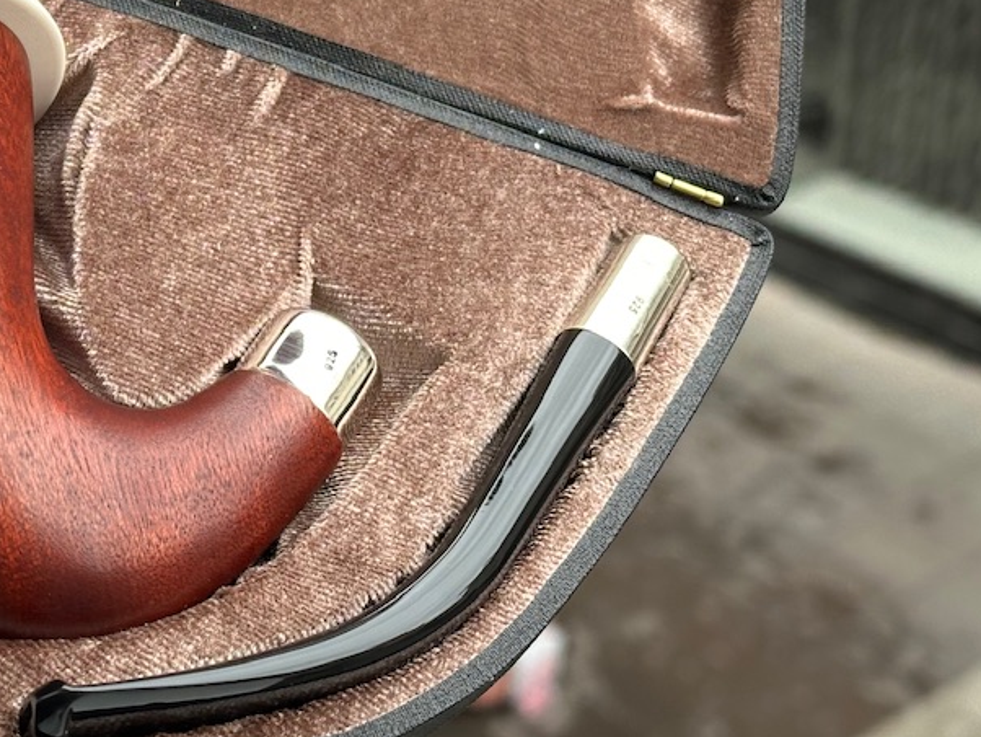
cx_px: 51
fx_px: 2892
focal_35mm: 102
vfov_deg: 14.4
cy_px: 60
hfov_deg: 18.8
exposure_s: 1/303
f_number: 1.78
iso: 64
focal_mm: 6.86
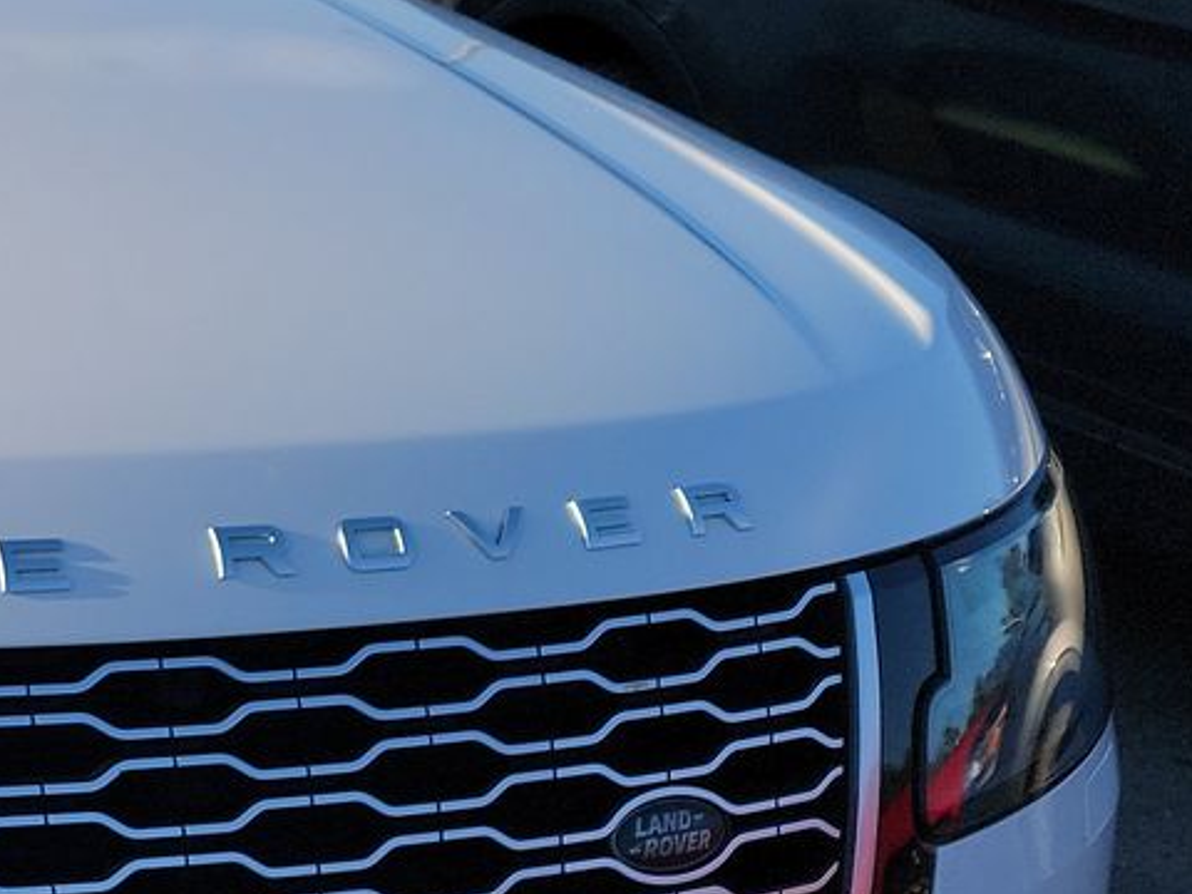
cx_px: -566
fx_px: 2755
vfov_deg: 18.4
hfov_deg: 20.9
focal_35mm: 80
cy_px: 569
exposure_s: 1/736
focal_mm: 6.7
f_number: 1.8
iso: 50
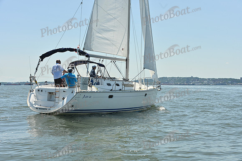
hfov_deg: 28.8
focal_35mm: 70
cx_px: 121
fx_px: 471
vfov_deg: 19.5
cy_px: 80
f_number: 9
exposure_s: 1/1000
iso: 320
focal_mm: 70
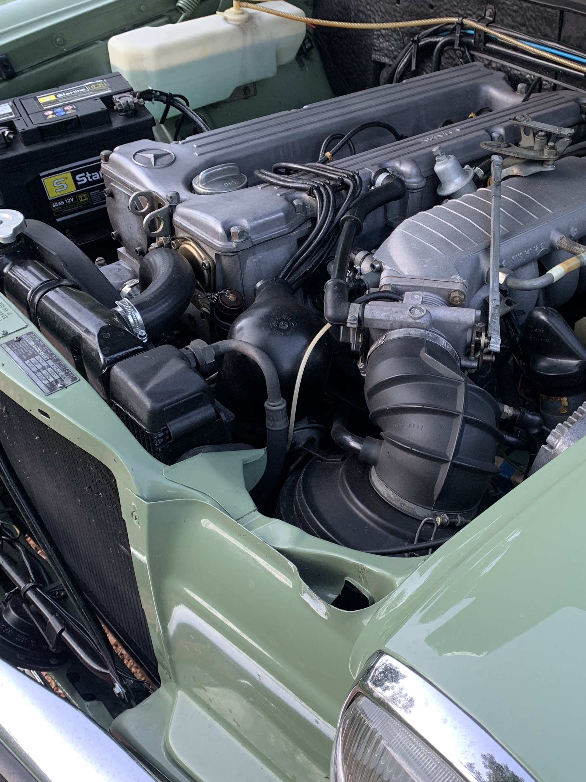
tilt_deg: -38.0
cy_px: 406
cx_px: 399
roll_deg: -0.6
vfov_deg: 47.9
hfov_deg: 36.4
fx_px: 880
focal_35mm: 39
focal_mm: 4.25
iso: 64
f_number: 1.8
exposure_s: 1/121
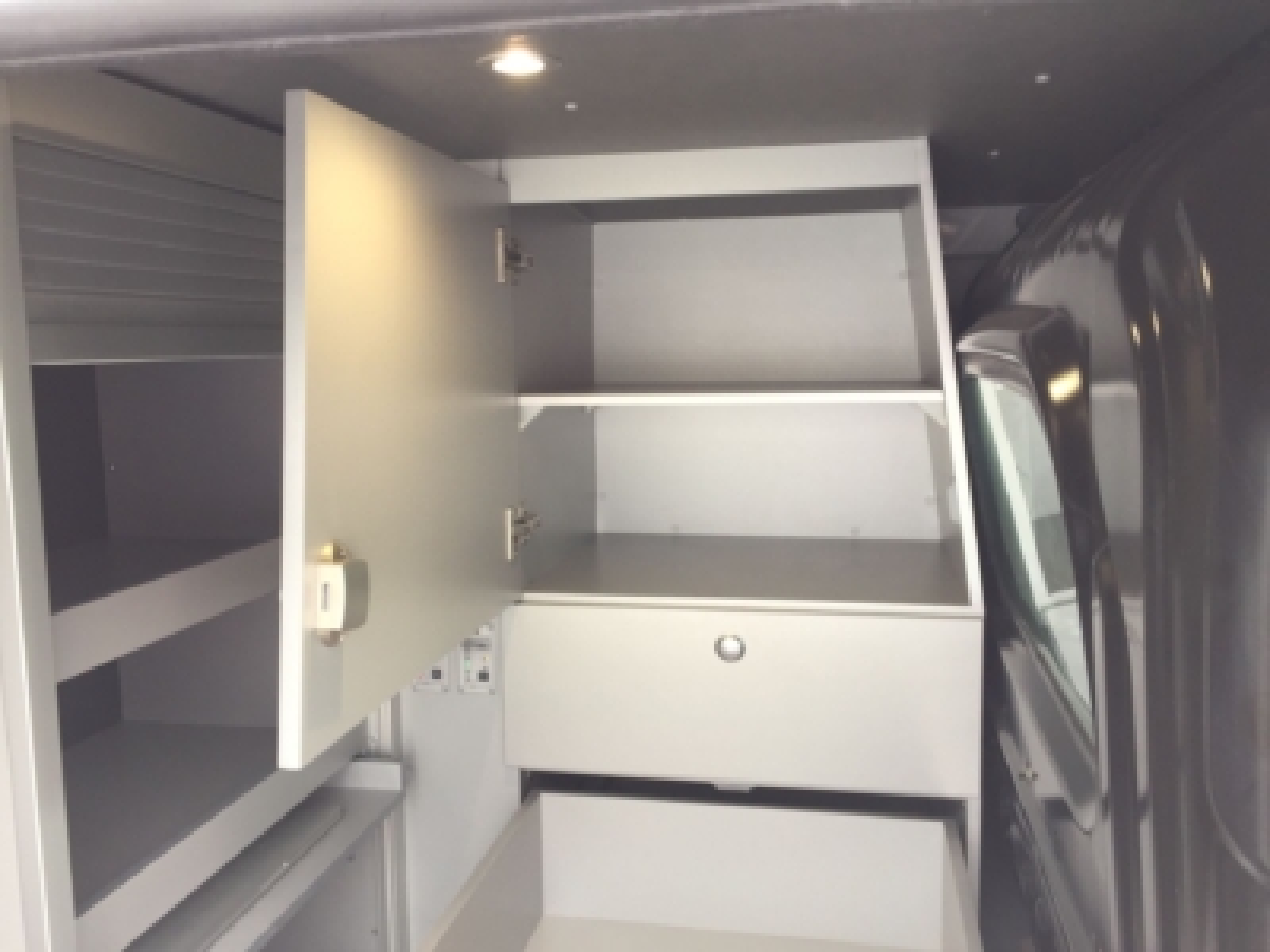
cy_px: 476
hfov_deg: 61.7
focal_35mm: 29
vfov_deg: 48.2
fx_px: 1064
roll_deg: +2.0
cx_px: 635
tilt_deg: -6.8
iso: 40
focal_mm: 4.15
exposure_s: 1/50
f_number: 2.2
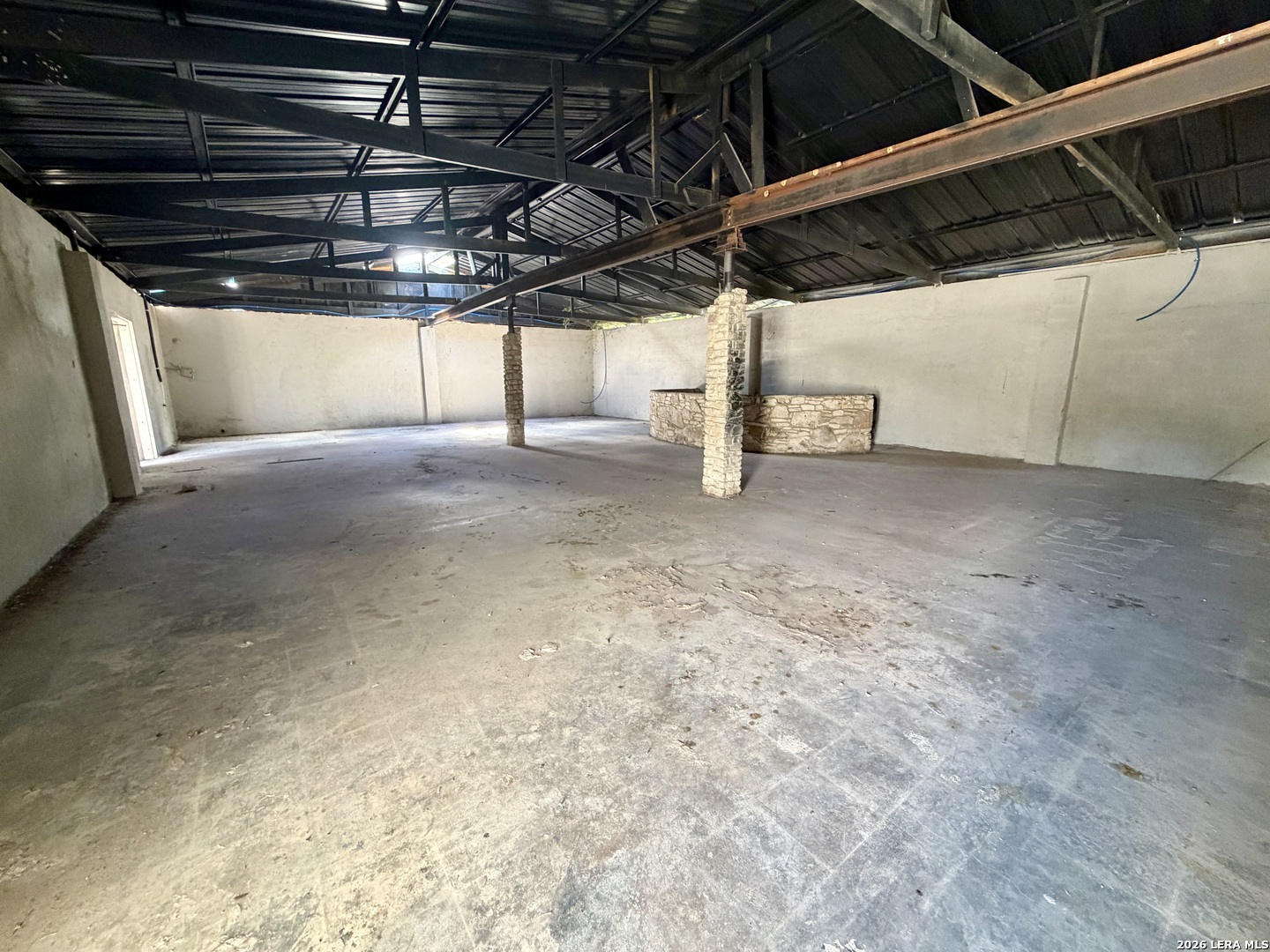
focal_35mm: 14
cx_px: 635
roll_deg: +0.4
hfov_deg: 102.1
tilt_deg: -11.3
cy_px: 476
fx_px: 514
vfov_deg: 85.7
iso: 400
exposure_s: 1/60
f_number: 2.2
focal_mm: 2.22
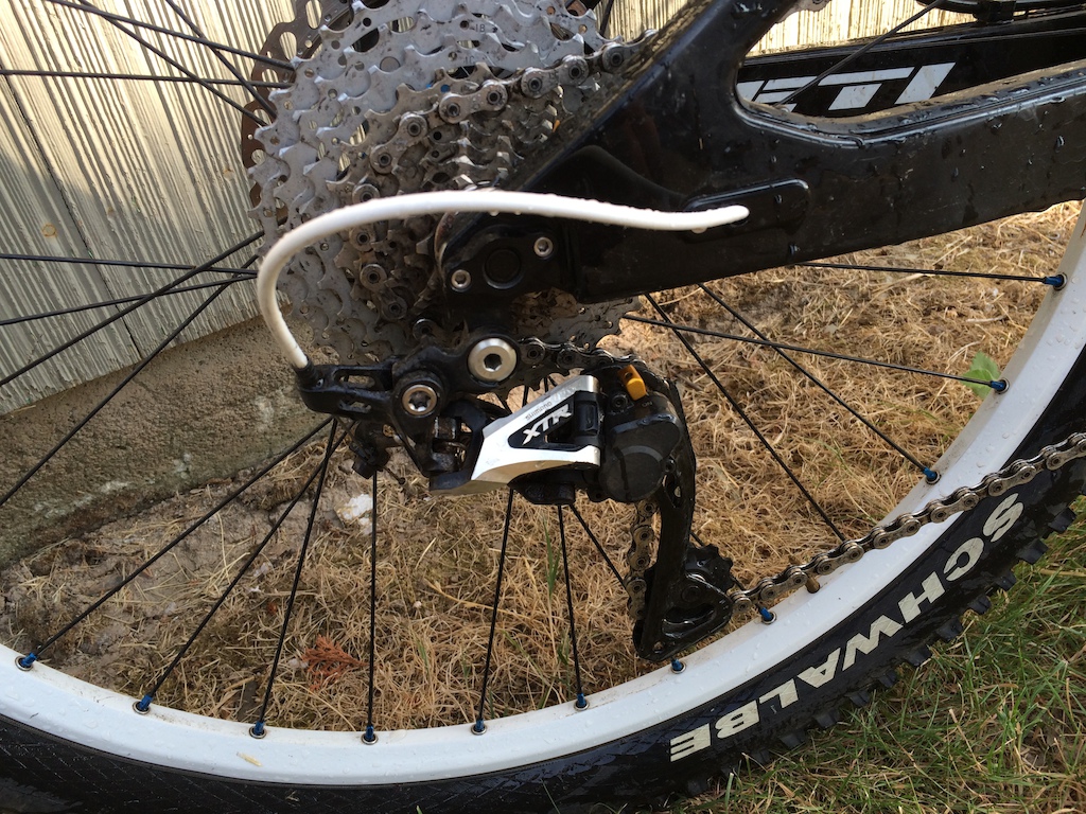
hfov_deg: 61.7
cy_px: 407
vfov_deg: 48.2
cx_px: 543
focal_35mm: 29
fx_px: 910
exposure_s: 1/196
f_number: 2.2
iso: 32
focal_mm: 4.15
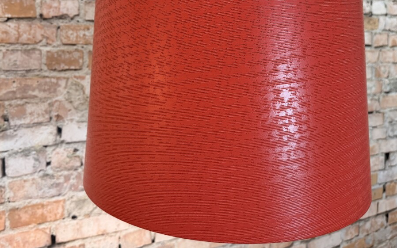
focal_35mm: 34
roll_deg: -0.1
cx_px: 173
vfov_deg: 36.7
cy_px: 75
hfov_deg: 56.5
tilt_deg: -3.6
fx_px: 368
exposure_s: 1/118
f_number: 1.78
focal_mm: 6.76
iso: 200
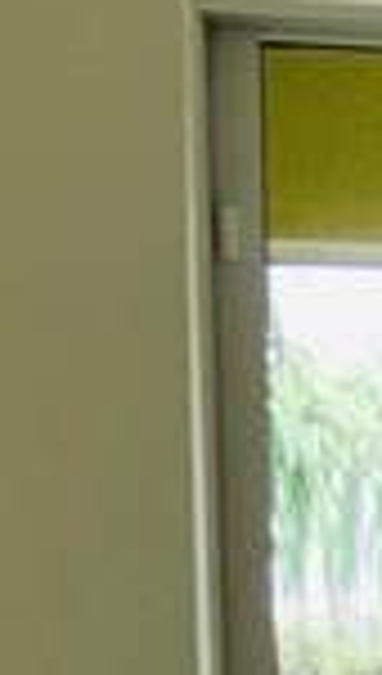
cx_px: 1362
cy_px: 963
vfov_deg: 12.3
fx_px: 3008
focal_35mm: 168
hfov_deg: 6.3
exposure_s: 1/126
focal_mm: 3
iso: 16
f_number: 1.8
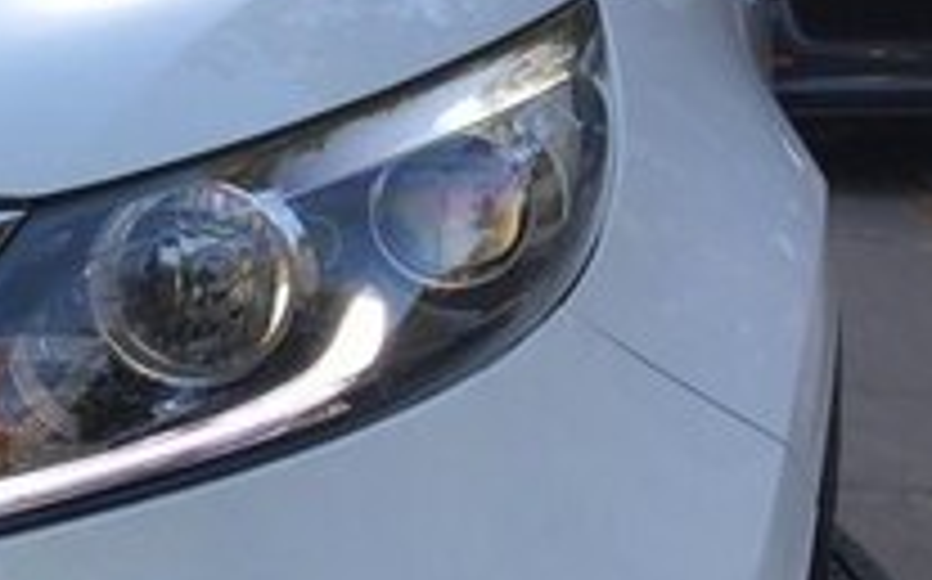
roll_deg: -2.6
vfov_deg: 13.3
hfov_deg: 19.3
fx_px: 2487
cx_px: -351
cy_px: 402
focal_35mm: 98
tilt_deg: -12.4
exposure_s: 1/122
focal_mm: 4.15
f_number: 2.2
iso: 25
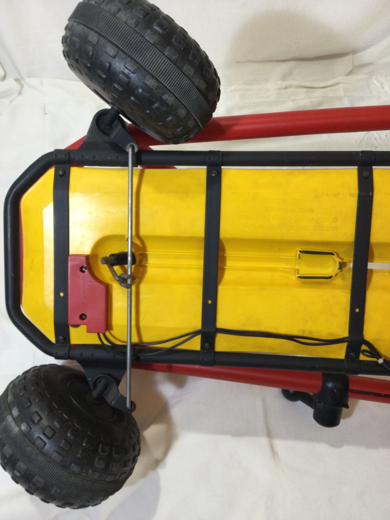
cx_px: 195
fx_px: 466
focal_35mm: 31
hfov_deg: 45.4
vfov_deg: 58.4
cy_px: 260
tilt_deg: -52.9
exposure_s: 1/33
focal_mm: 3.3
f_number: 2.4
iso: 64
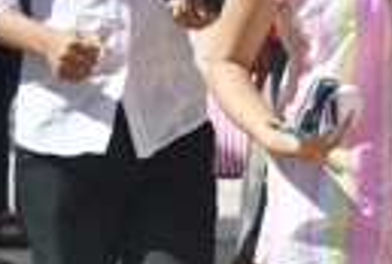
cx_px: 662
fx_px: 3144
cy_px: 58
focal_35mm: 288
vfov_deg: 4.8
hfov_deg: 7.0
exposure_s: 1/250
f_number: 8
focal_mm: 55
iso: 100
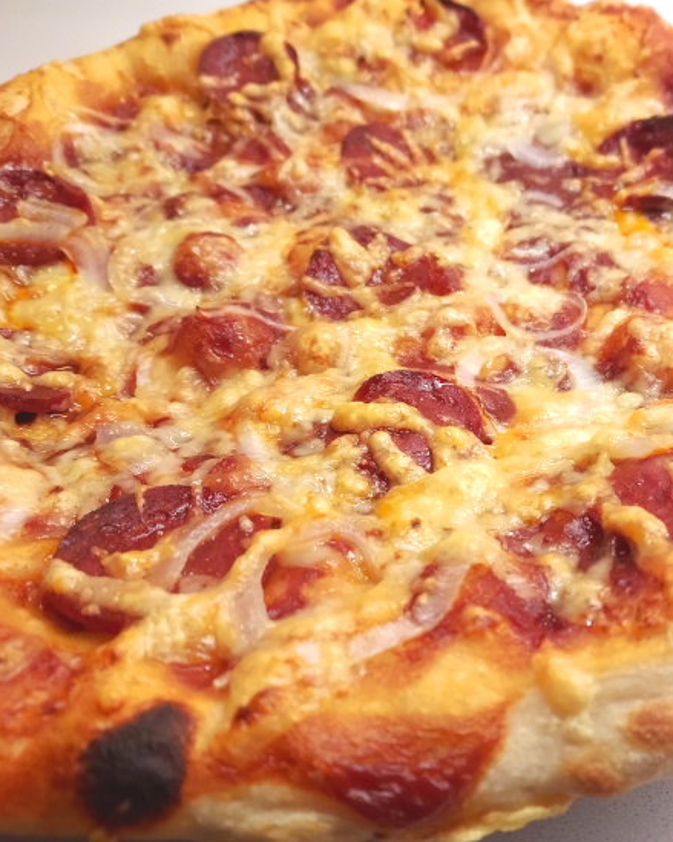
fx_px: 797
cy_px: 413
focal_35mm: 32
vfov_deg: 55.7
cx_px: 460
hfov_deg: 45.0
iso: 80
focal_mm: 4.6
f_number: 1.8
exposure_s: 1/50
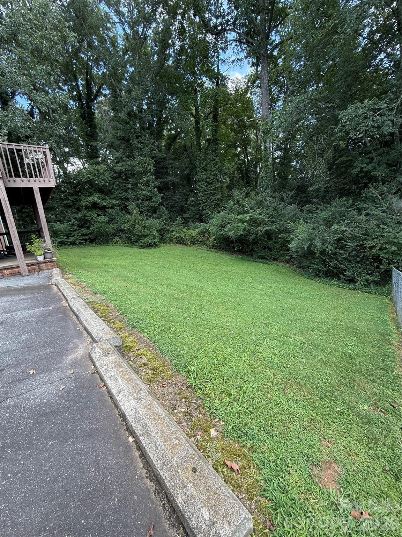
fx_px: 217
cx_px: 201
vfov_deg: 102.1
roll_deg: +6.0
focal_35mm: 14
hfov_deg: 85.7
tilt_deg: -10.3
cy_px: 268
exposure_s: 1/145
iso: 50
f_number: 2.2
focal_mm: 2.22
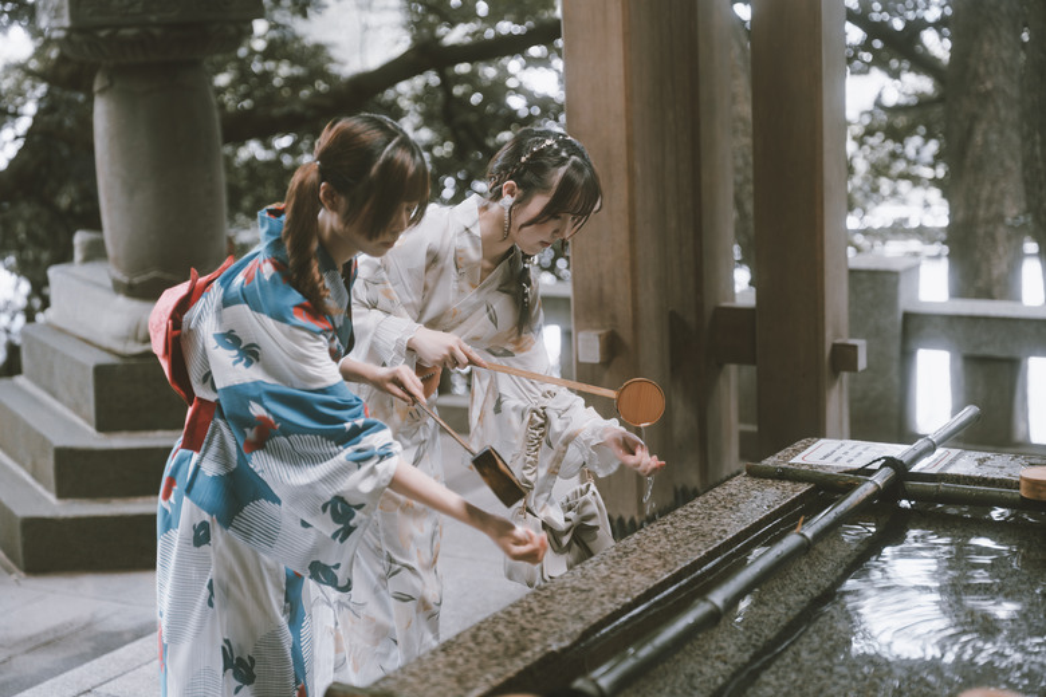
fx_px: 1772
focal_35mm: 61
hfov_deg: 32.9
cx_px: 523
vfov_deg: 22.3
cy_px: 348
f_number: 2
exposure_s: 1/100
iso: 200
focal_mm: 61
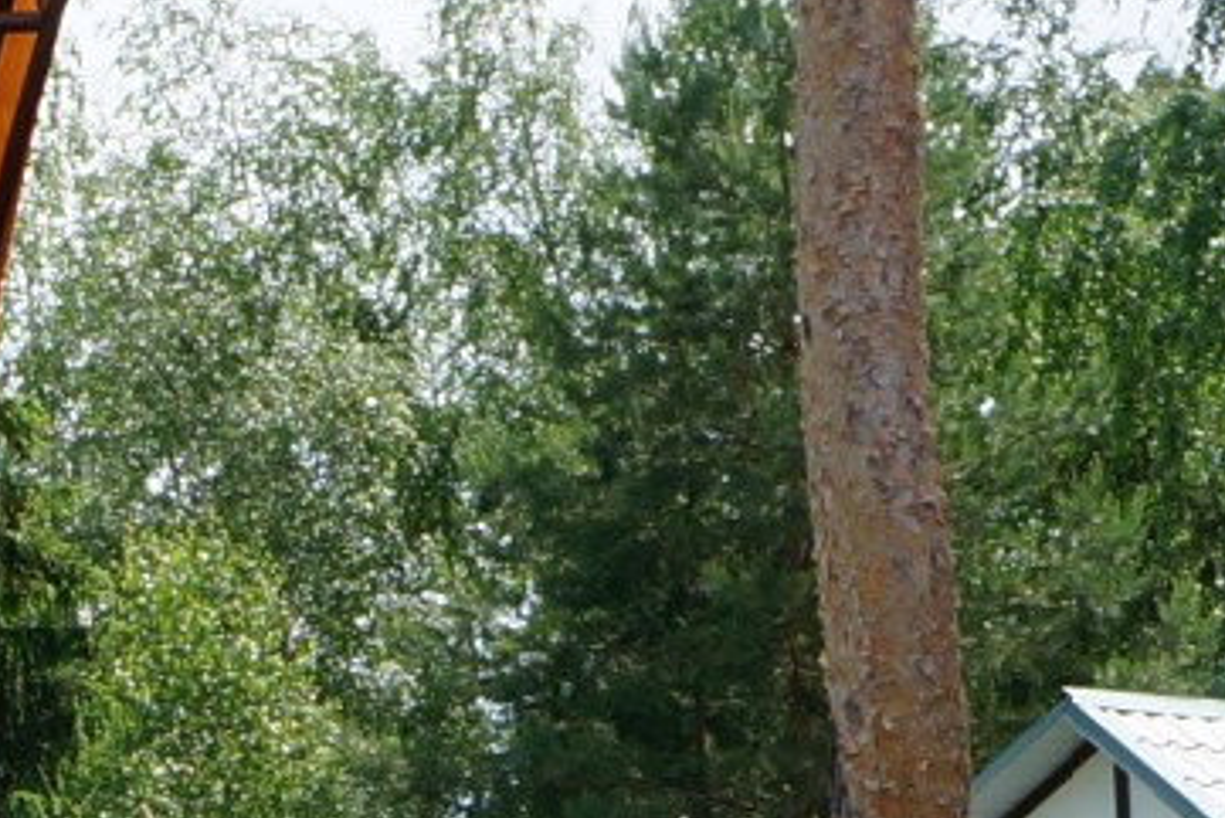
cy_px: 1680
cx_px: -764
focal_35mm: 141
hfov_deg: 13.4
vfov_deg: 9.1
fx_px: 4808
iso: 100
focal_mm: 21
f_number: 11
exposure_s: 1/80
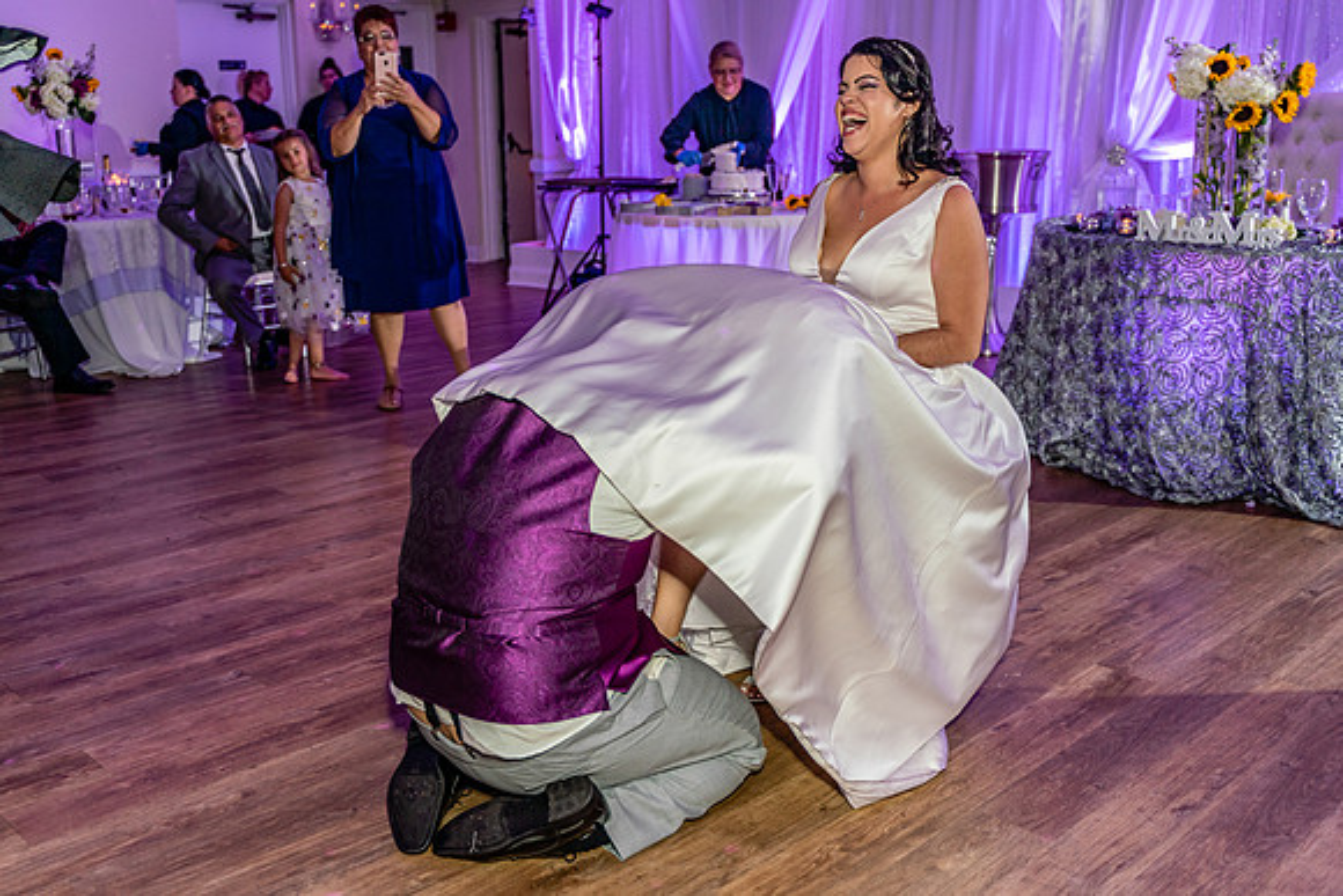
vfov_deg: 37.9
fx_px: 1304
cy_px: 426
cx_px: 637
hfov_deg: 54.5
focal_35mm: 35
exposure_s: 1/125
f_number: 2.8
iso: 500
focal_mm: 32
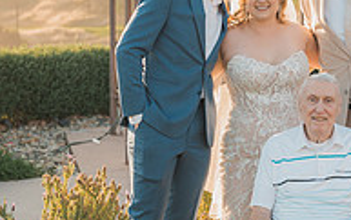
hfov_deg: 13.5
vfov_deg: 8.6
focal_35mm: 153
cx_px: 336
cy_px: 163
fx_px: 1465
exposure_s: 1/640
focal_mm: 50
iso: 200
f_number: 2.8
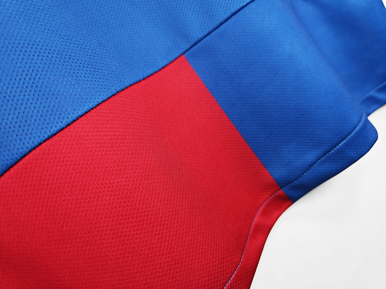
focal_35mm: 23
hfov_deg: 73.9
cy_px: 144
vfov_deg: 58.9
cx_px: 193
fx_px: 256
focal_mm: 8.67
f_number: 1.75
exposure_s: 1/100
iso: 79
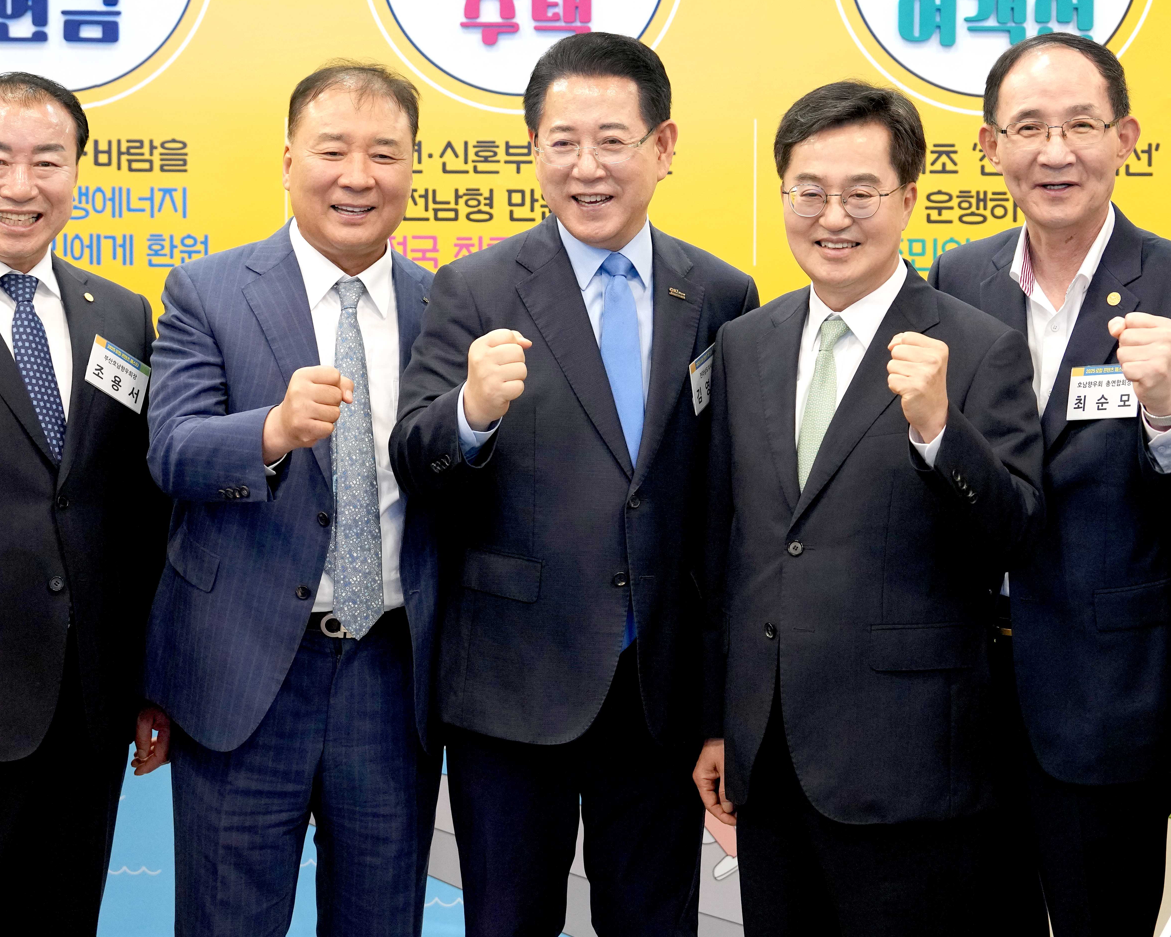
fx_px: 2461
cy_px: 253
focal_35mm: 71
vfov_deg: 21.4
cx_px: 559
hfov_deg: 26.8
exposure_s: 1/200
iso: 2500
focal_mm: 41
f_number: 3.2
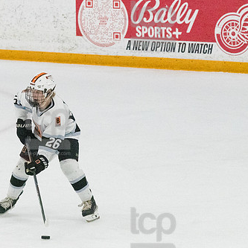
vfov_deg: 4.4
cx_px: 48
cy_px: 130
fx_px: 3242
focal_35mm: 400
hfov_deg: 4.4
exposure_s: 1/1600
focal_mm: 180
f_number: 5
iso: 8000
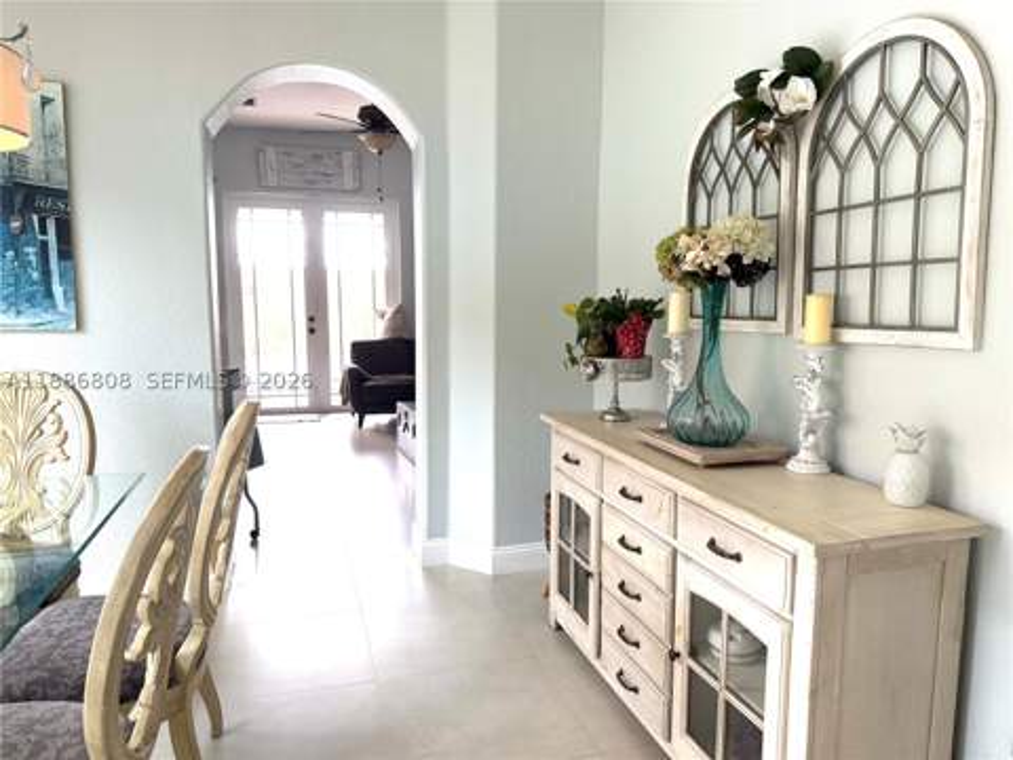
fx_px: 702
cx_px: 506
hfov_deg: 71.6
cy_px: 380
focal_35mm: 24
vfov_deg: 56.8
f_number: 1.78
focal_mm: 6.76
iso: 200
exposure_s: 1/217
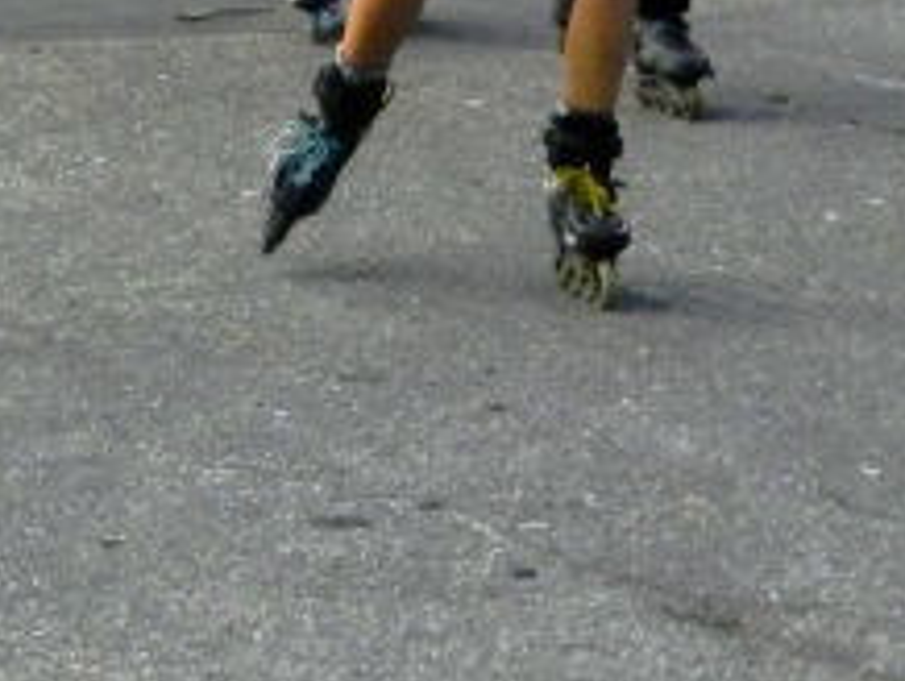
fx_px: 5522
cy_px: -810
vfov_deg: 6.8
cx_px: -274
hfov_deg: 9.2
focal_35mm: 211
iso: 160
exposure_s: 1/800
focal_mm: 8.2
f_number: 4.2
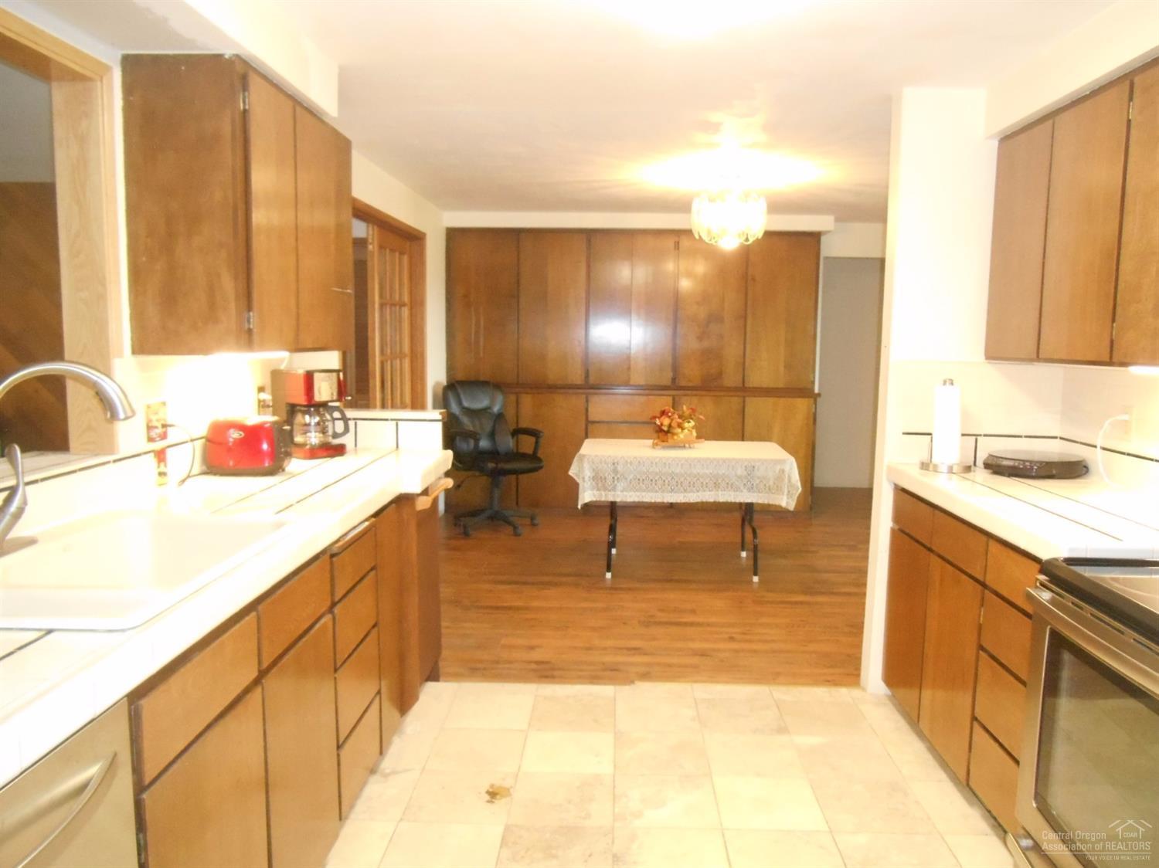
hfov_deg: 67.3
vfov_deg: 53.0
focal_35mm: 26
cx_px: 580
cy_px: 434
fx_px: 870
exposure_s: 1/25
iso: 800
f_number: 3.4
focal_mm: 4.7
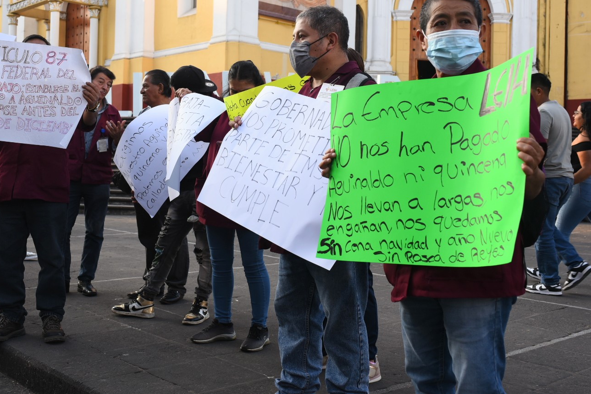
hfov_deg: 44.5
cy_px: 156
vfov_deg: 30.4
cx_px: 272
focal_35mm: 44
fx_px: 722
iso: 500
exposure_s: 1/320
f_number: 6.3
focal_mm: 35
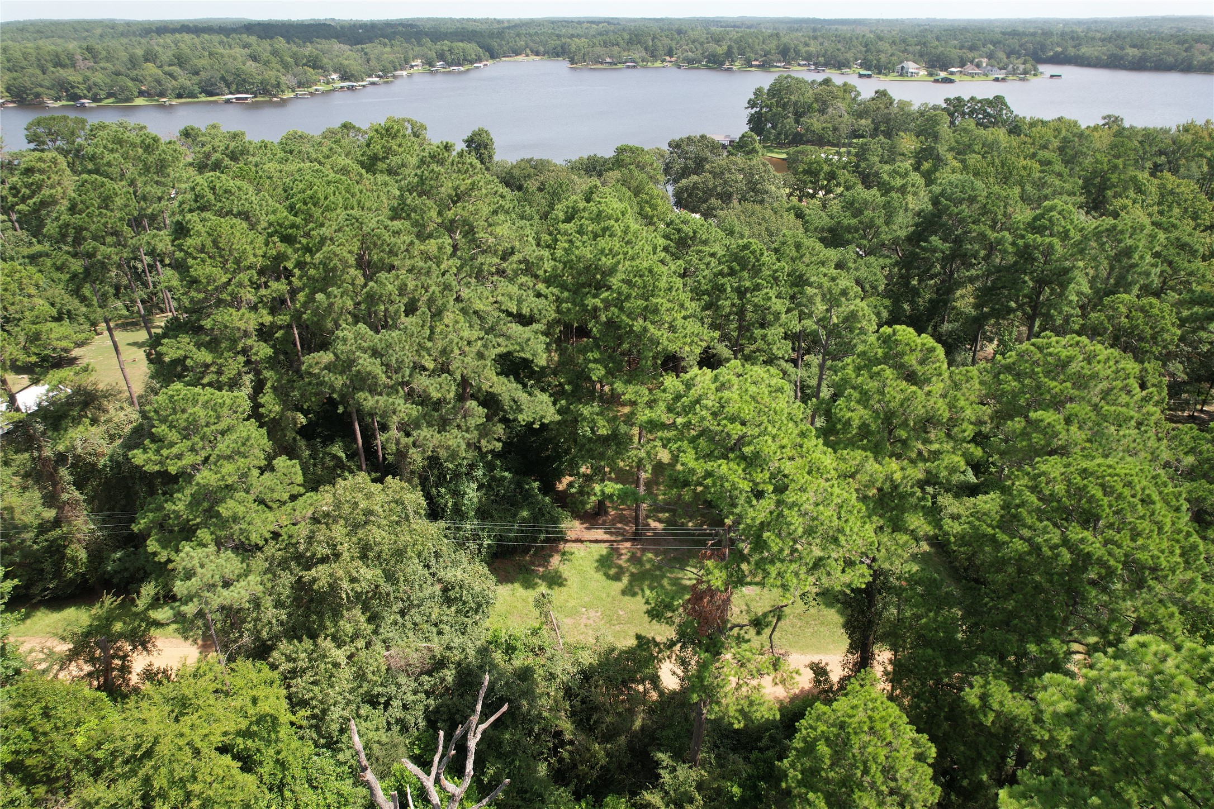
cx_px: 607
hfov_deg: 78.6
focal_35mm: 22
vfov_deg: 57.2
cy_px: 404
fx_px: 742
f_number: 2.8
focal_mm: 8.38
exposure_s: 1/800
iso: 120
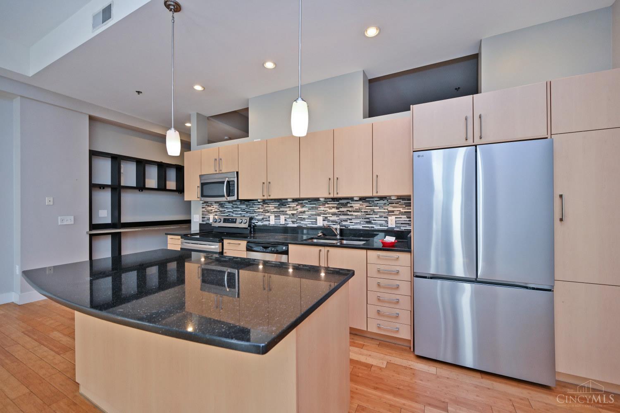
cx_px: 310
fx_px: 241
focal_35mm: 14
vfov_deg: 81.2
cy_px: 206
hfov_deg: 104.3
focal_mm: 14
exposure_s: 1/60
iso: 220
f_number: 4
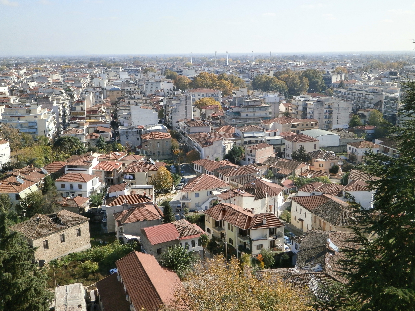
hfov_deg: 51.4
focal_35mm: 36
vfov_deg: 39.7
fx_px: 432
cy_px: 156
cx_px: 208
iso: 100
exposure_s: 1/1000
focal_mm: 6.4
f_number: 3.1
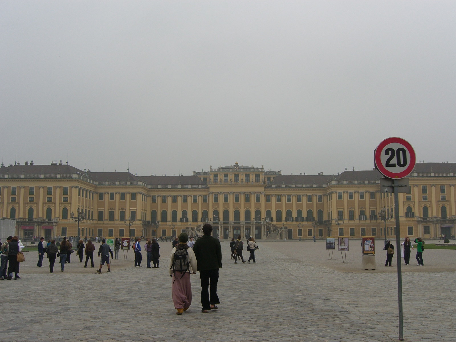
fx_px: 501
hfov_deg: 49.0
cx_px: 228
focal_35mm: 38
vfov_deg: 37.7
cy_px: 171
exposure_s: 1/250
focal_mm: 7.9
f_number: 4
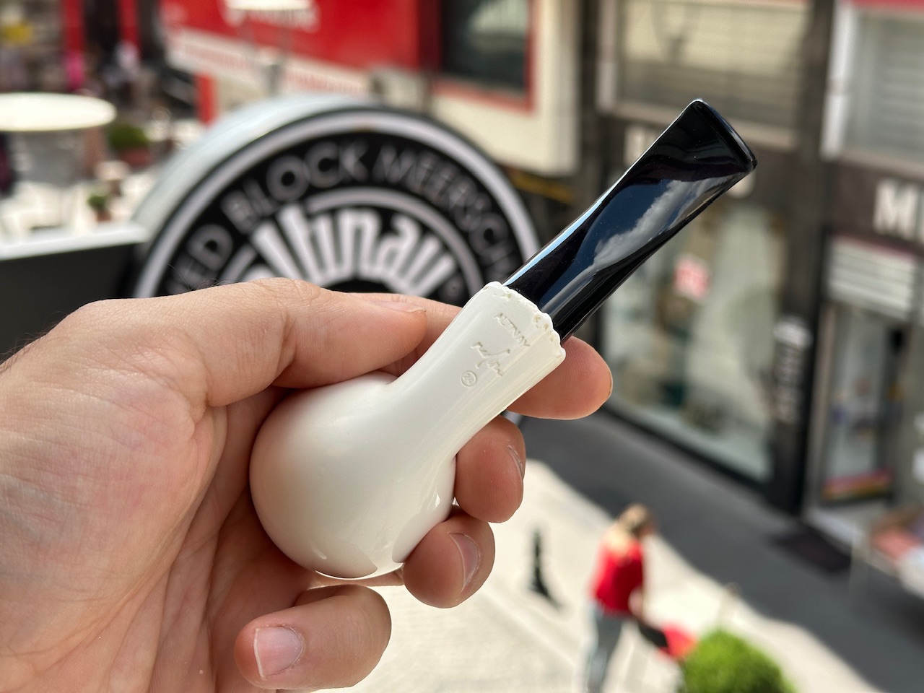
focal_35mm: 48
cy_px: 346
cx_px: 462
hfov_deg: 39.7
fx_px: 1281
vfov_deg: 30.3
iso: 64
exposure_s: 1/1185
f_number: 1.78
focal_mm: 6.86
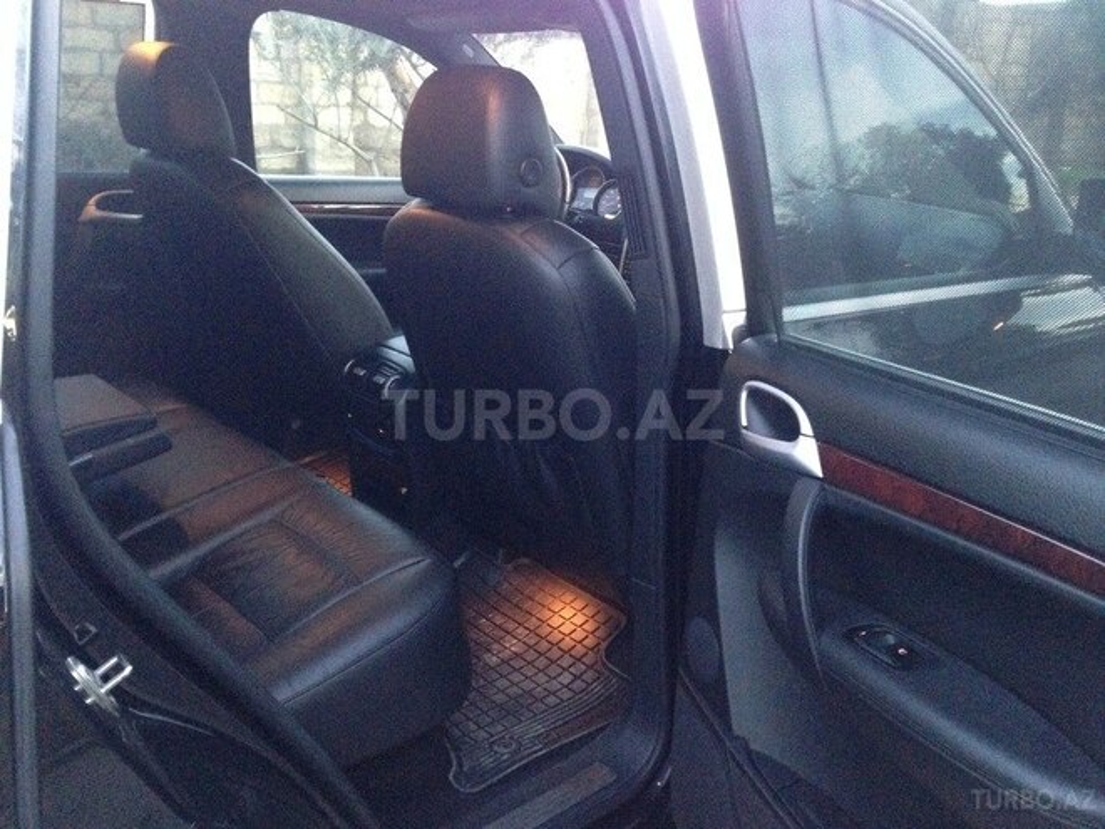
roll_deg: -0.2
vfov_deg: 42.9
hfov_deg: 55.4
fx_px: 1053
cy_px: 414
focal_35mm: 33
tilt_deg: -17.6
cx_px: 552
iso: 640
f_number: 2.4
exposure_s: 1/15
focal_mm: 4.12
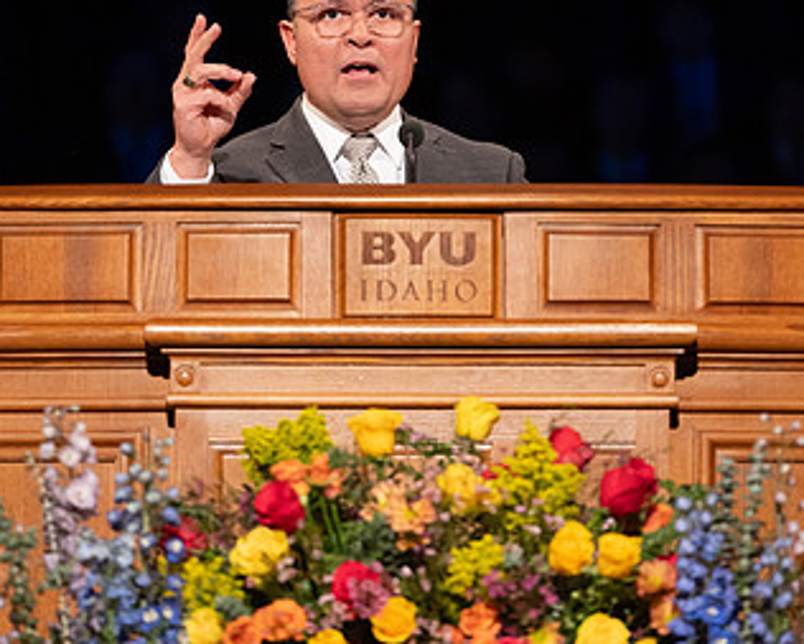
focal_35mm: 405
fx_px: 9640
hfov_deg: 4.8
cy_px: 170
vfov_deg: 3.8
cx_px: 345
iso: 1000
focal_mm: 200
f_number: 3.2
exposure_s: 1/320
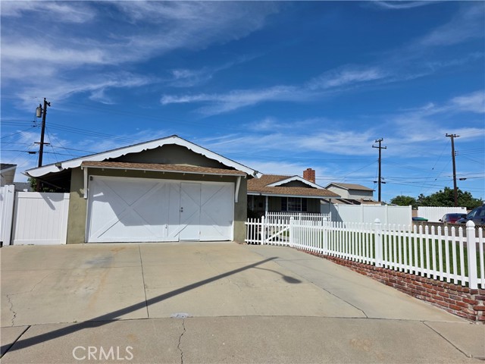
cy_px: 182
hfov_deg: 73.9
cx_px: 242
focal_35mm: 23
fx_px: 322
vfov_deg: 58.9
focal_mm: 6.3
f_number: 1.7
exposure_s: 1/7944
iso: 50
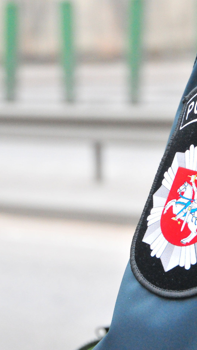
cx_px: 124
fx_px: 1059
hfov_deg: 10.6
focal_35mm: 114
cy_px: 176
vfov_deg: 18.8
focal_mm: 48
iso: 2500
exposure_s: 1/60
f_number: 5
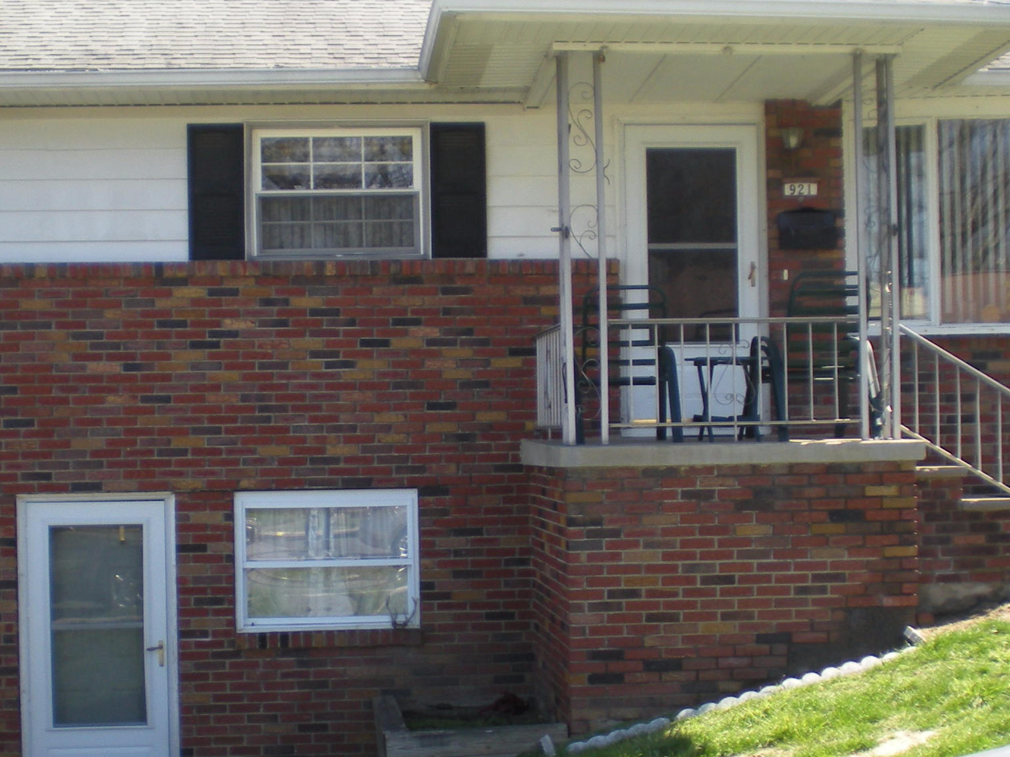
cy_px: 441
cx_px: 510
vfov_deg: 21.9
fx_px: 1954
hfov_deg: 29.0
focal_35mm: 67
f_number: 3.1
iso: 64
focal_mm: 6.3
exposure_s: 1/243
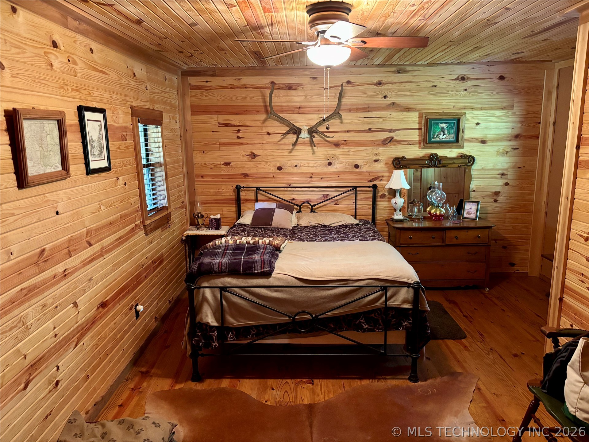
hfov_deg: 67.3
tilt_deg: -12.3
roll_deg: +0.4
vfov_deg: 53.1
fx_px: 442
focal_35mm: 26
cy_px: 221
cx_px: 294
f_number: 1.6
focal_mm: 5.96
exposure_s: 1/30
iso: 640
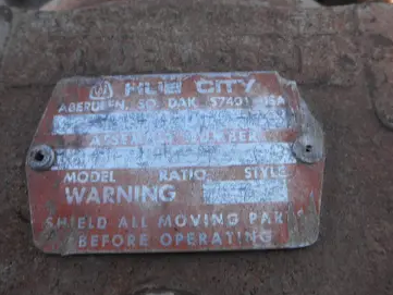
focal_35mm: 31
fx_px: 352
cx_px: 183
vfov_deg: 45.4
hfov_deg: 58.3
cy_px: 134
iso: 64
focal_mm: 5
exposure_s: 1/100
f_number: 3
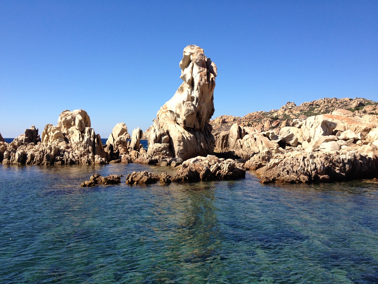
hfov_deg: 52.6
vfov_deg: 40.7
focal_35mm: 35
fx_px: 382
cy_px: 142
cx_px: 189
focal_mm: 4.28
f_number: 2.4
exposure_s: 1/1493
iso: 64
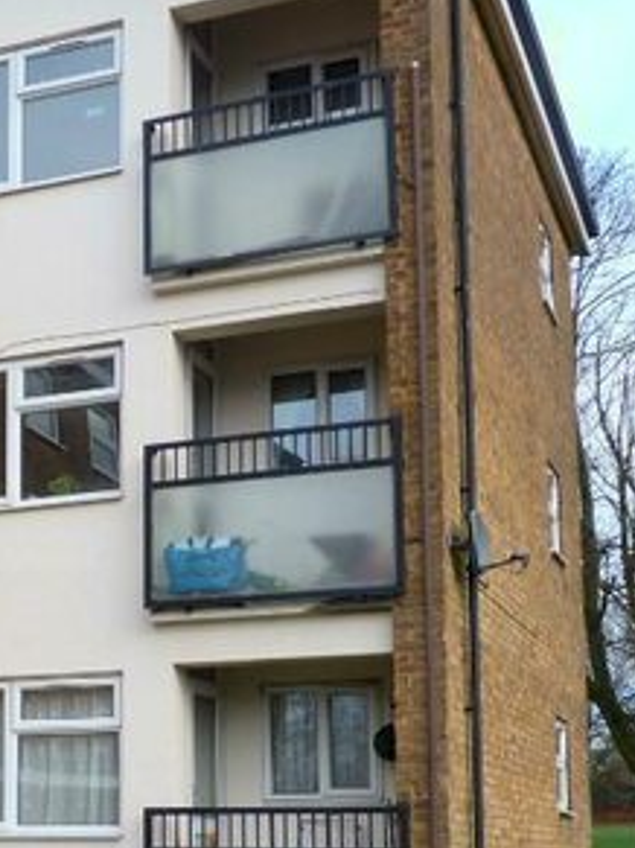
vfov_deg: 29.3
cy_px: 660
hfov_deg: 21.7
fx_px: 1591
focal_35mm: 65
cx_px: -12
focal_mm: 4.8
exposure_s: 1/200
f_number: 2.8
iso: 80
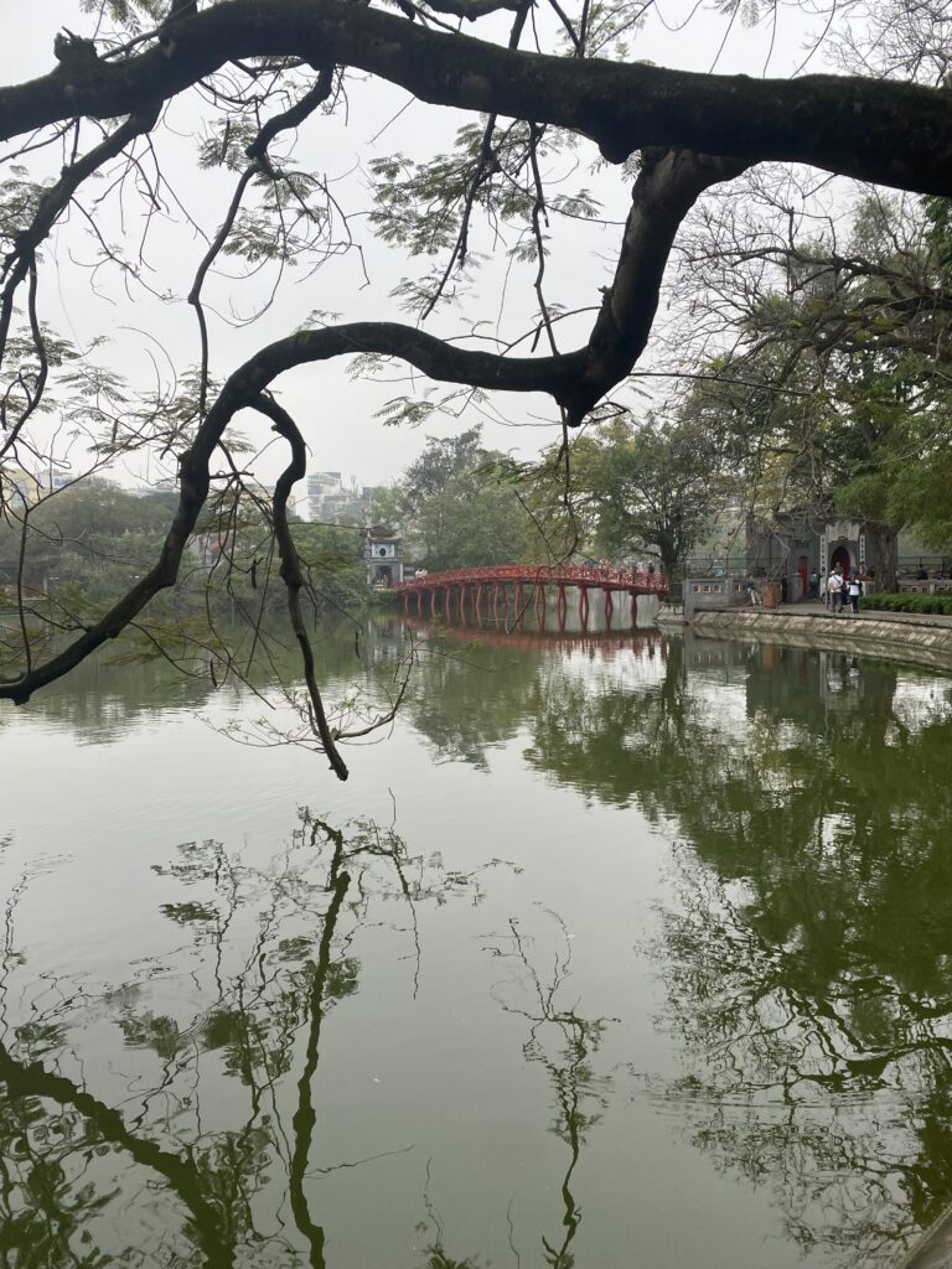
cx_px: 476
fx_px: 953
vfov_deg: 67.3
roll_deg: +0.9
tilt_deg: -3.2
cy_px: 634
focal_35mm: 26
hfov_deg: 53.1
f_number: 1.8
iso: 32
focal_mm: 4.25
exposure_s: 1/852
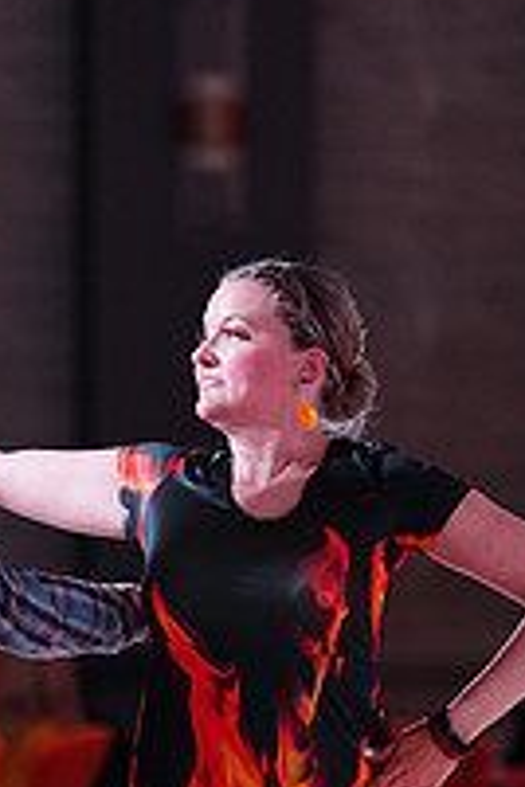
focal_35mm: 441
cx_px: 80
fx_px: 9646
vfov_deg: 4.7
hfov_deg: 3.1
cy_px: 948
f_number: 2.8
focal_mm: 153
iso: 2000
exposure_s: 1/500
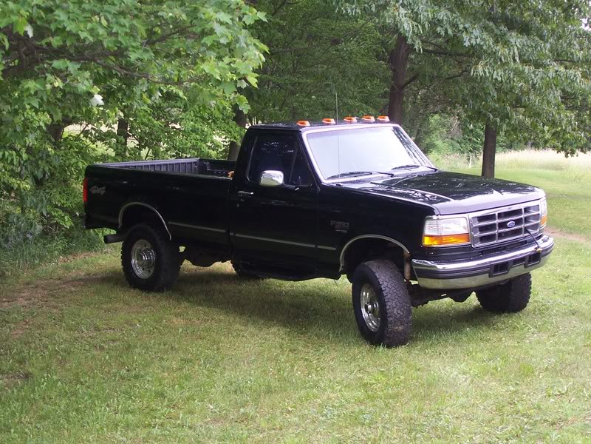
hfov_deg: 32.2
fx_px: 1024
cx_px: 296
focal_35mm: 60
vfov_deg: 24.4
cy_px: 222
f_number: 2.8
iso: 80
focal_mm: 10.3
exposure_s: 1/125
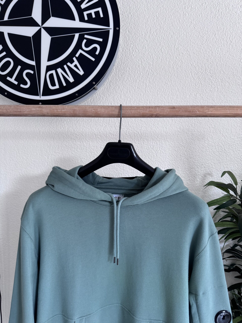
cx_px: 121
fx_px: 224
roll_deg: +0.3
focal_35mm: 24
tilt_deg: -1.6
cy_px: 162
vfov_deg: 71.6
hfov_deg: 56.8
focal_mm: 6.76
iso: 200
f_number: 1.78
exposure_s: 1/66
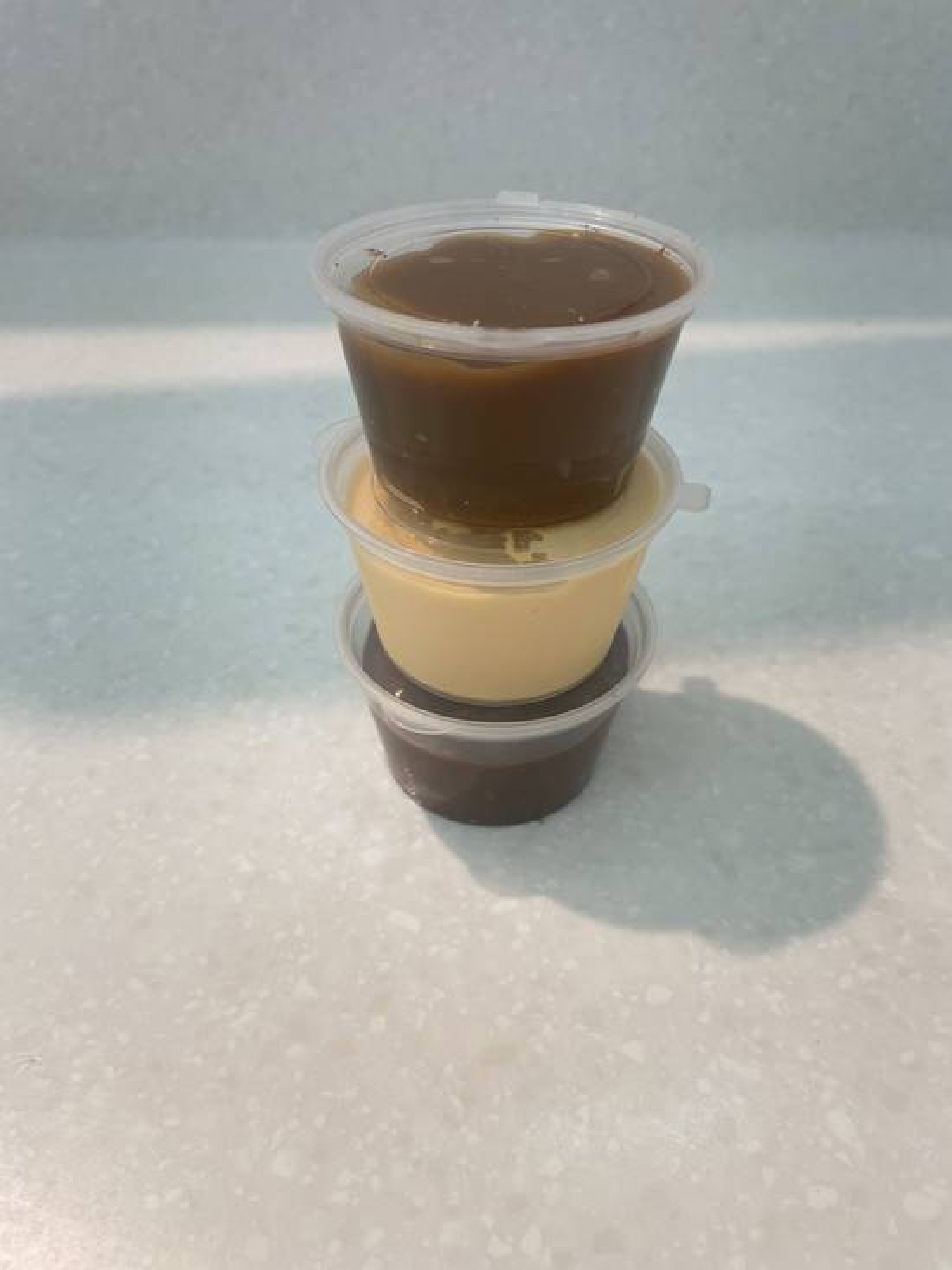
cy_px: 635
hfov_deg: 53.1
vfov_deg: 67.3
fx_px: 953
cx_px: 476
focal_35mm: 26
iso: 64
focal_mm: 4.2
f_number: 1.6
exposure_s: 1/100
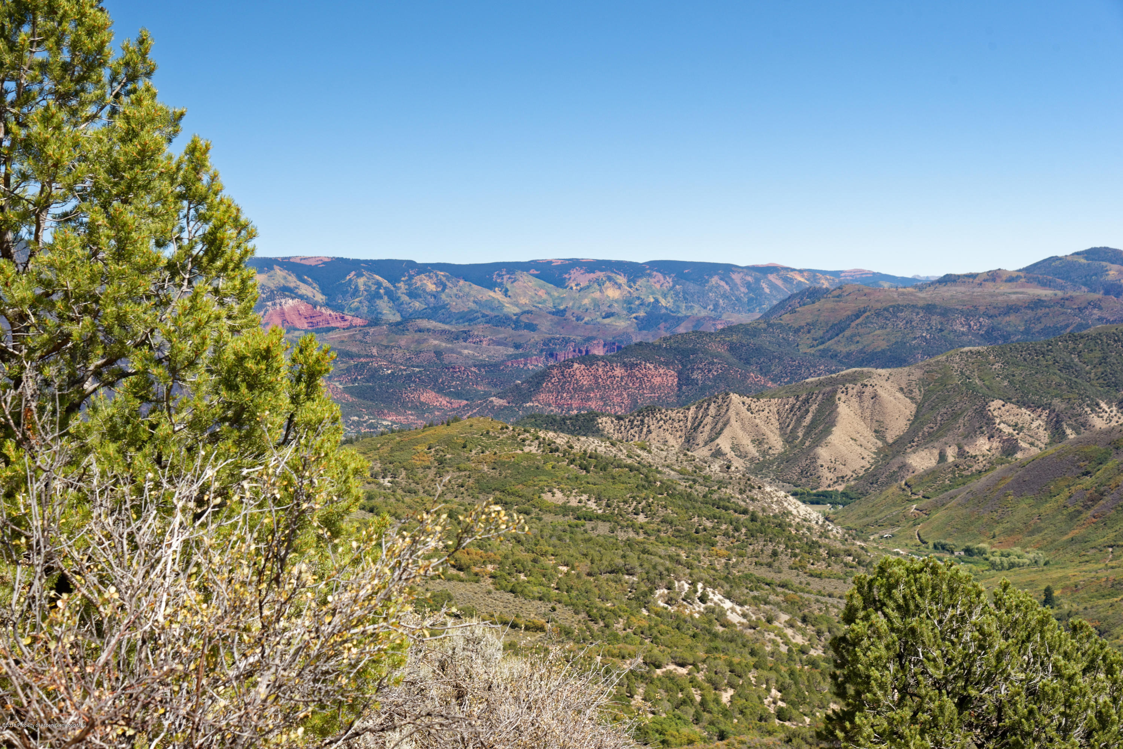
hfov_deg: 36.2
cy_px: 374
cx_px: 562
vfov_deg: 24.6
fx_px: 1716
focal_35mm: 55
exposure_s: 1/100
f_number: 8
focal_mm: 55
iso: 200
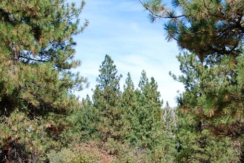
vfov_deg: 10.4
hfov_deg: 15.5
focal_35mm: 132
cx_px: 161
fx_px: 895
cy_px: 109
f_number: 7.1
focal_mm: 38
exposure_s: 1/200
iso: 100
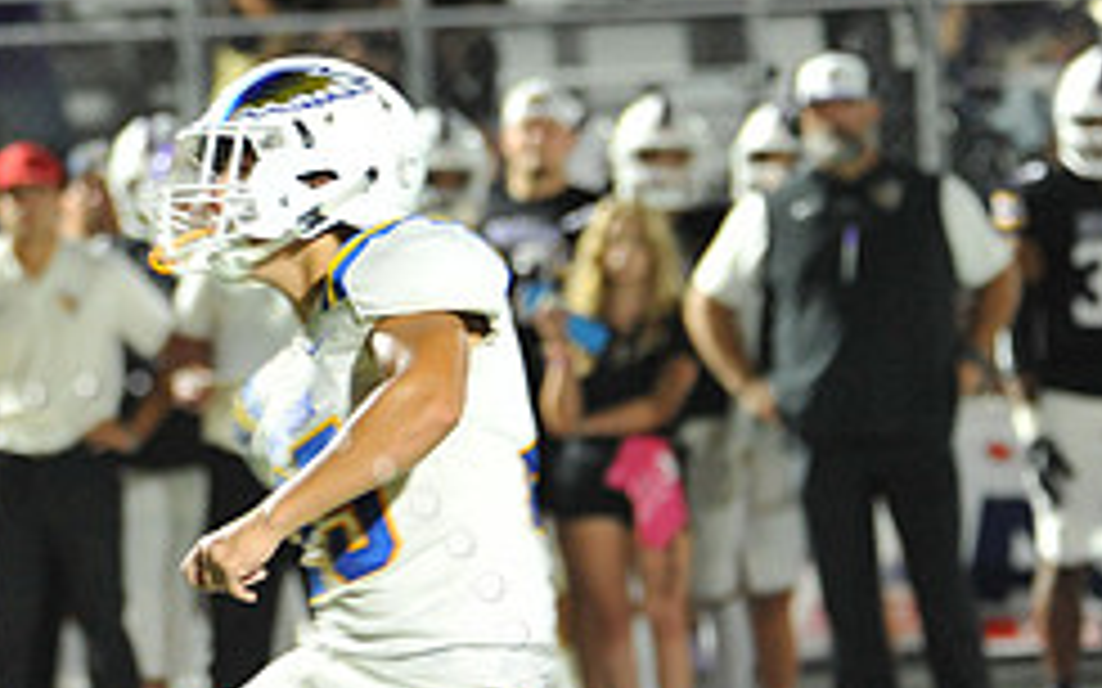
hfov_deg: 2.9
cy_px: 796
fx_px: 21739
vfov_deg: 1.8
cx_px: 130
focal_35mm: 724
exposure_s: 1/125
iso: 3200
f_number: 5.6
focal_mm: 300
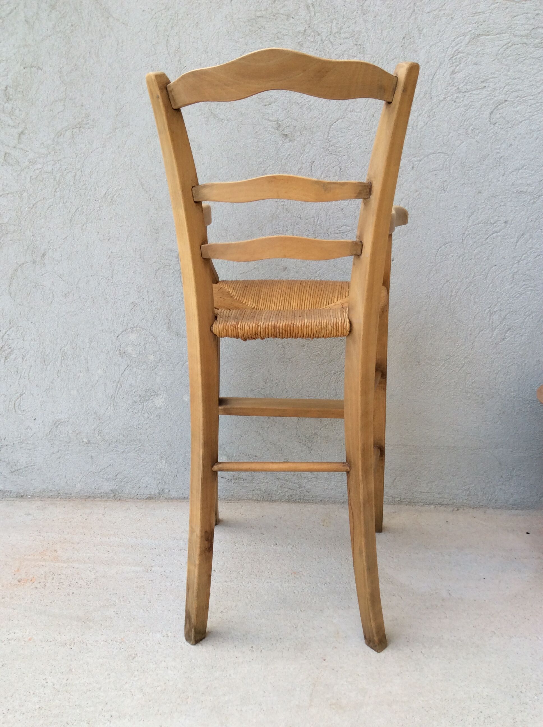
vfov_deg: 56.9
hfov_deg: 44.1
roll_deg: +0.8
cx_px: 272
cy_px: 364
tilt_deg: -16.0
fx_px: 671
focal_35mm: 32
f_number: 2.4
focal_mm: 3.3
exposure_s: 1/172
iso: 32
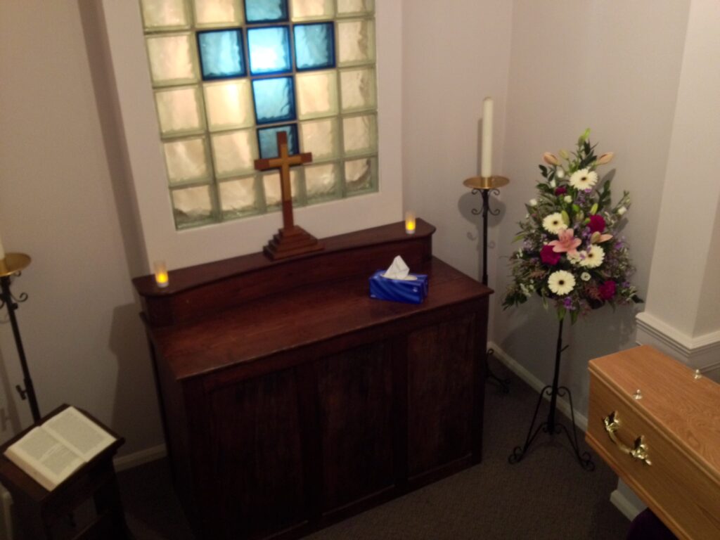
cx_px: 360
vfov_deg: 40.7
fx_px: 728
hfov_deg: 52.6
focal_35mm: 35
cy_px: 270
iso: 250
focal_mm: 4.28
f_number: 2.4
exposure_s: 1/20
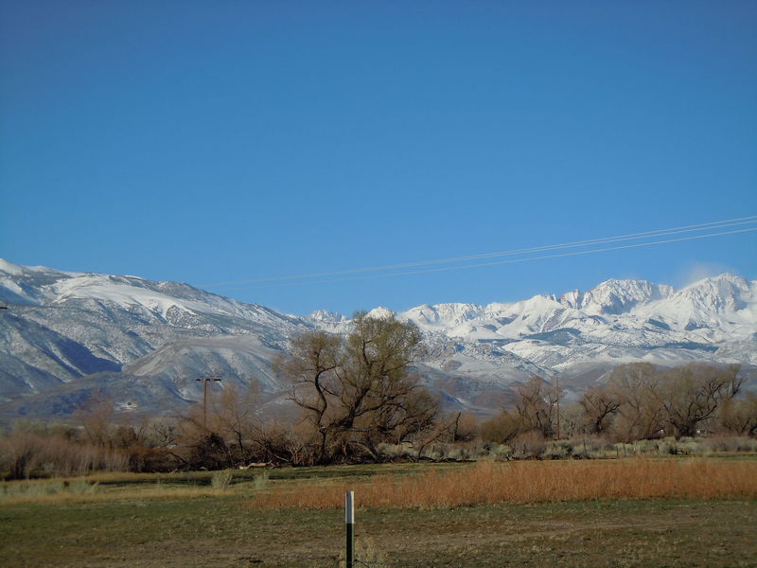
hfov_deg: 25.3
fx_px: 1684
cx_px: 378
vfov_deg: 19.1
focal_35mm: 77
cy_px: 284
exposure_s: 1/400
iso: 100
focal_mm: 13.9
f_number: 8.6
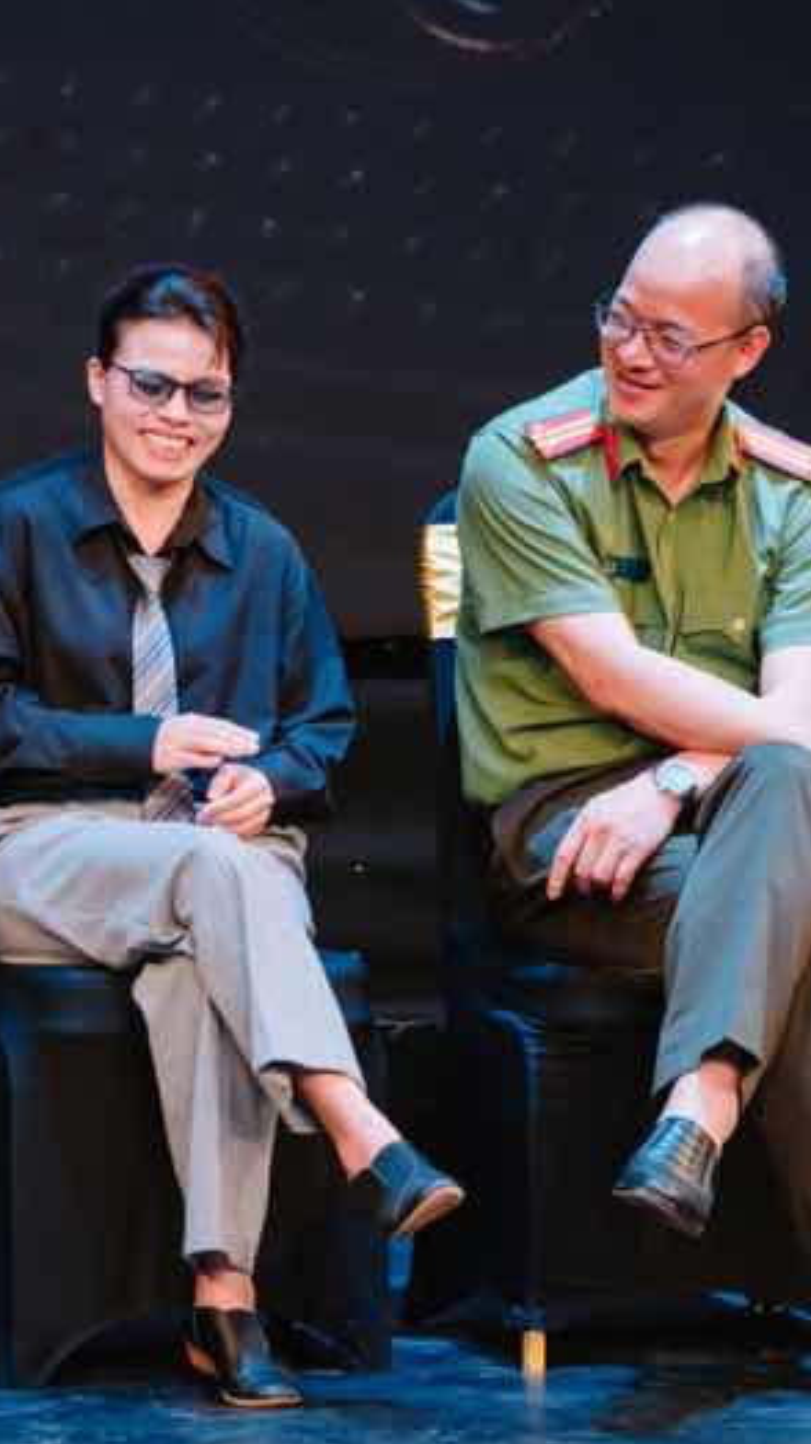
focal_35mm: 218
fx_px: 8338
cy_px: 730
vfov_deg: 9.9
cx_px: 458
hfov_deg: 5.6
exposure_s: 1/250
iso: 500
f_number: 2.8
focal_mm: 91
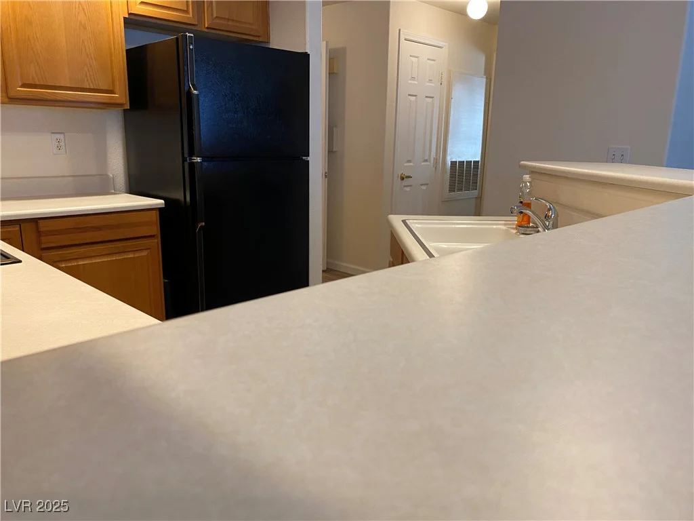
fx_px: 521
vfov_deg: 53.1
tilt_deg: -15.4
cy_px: 260
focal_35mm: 26
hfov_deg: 67.3
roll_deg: -0.9
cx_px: 347
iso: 125
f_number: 1.8
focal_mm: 4.25
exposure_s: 1/60
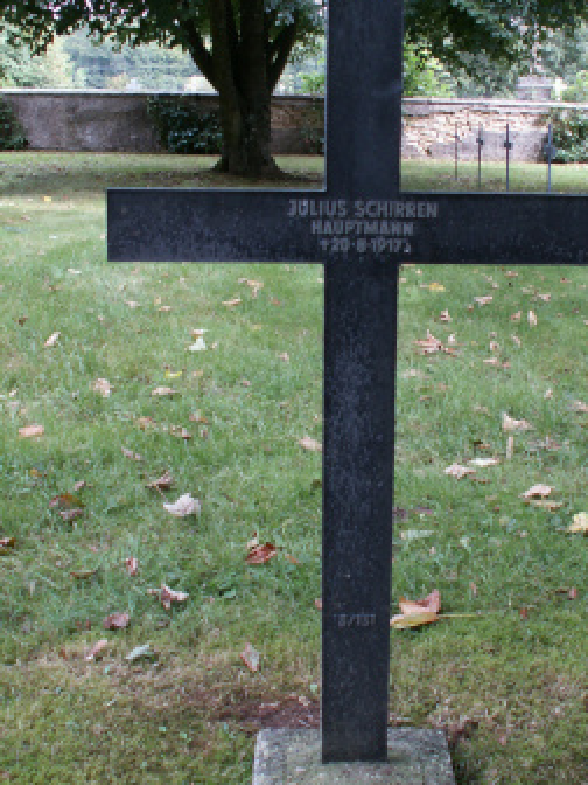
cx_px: 383
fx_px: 1132
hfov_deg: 28.9
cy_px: 376
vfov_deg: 38.2
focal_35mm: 50
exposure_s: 1/30
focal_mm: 5.86
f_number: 3.5
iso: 50
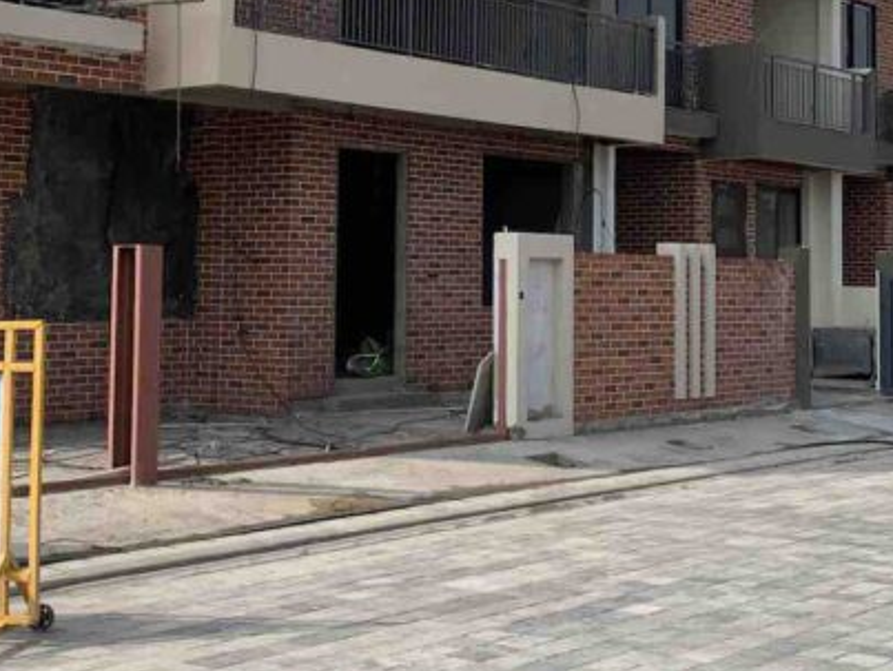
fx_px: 1704
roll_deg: -0.4
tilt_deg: +3.1
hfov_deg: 29.3
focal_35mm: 66
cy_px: 206
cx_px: 512
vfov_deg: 22.2
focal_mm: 4.25
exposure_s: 1/1880
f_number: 1.8
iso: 25
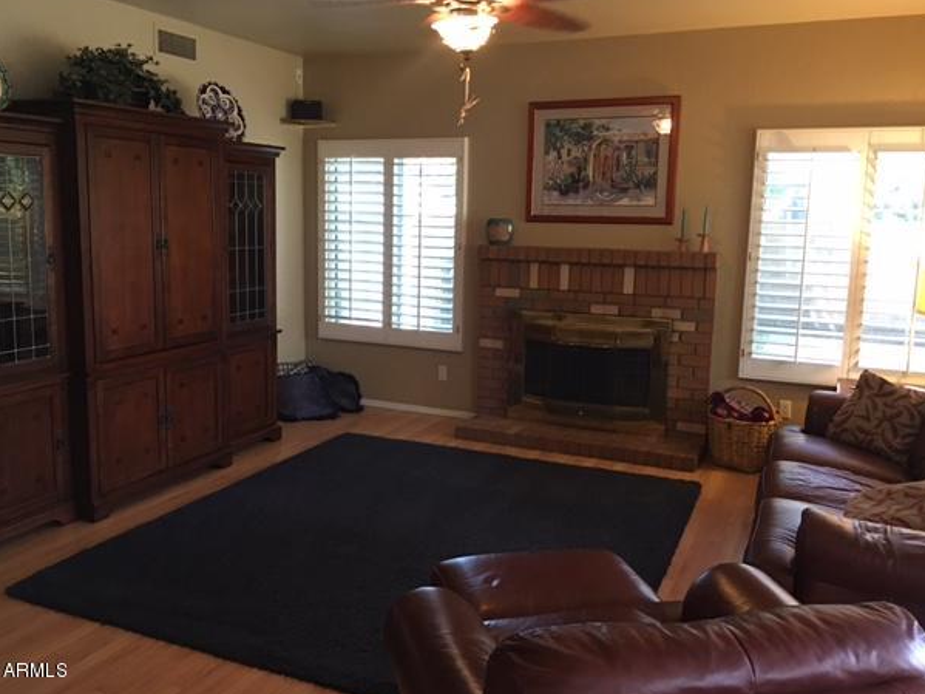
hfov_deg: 58.3
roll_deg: -1.4
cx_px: 440
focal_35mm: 31
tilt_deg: -8.7
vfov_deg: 45.4
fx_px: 828
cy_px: 331
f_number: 2.2
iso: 125
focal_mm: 4.15
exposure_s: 1/15
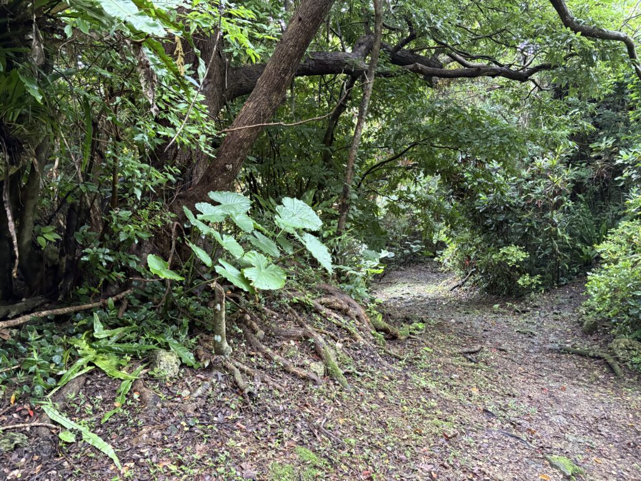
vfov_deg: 53.1
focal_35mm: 26
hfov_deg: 67.3
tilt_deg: -13.5
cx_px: 320
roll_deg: +1.9
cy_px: 240
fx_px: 481
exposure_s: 1/60
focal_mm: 5.96
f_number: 1.6
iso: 500
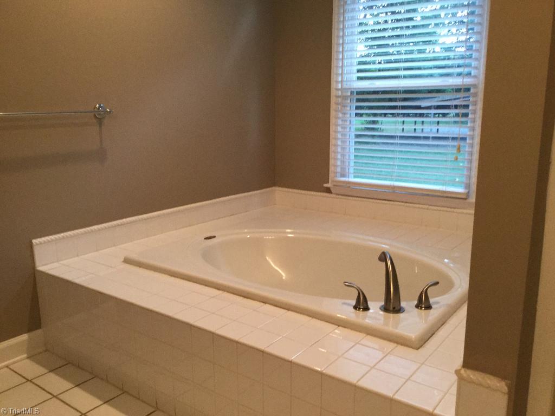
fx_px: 497
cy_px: 208
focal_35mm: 31
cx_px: 278
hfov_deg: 58.4
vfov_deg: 45.4
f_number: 2.4
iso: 200
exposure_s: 1/30
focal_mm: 3.3
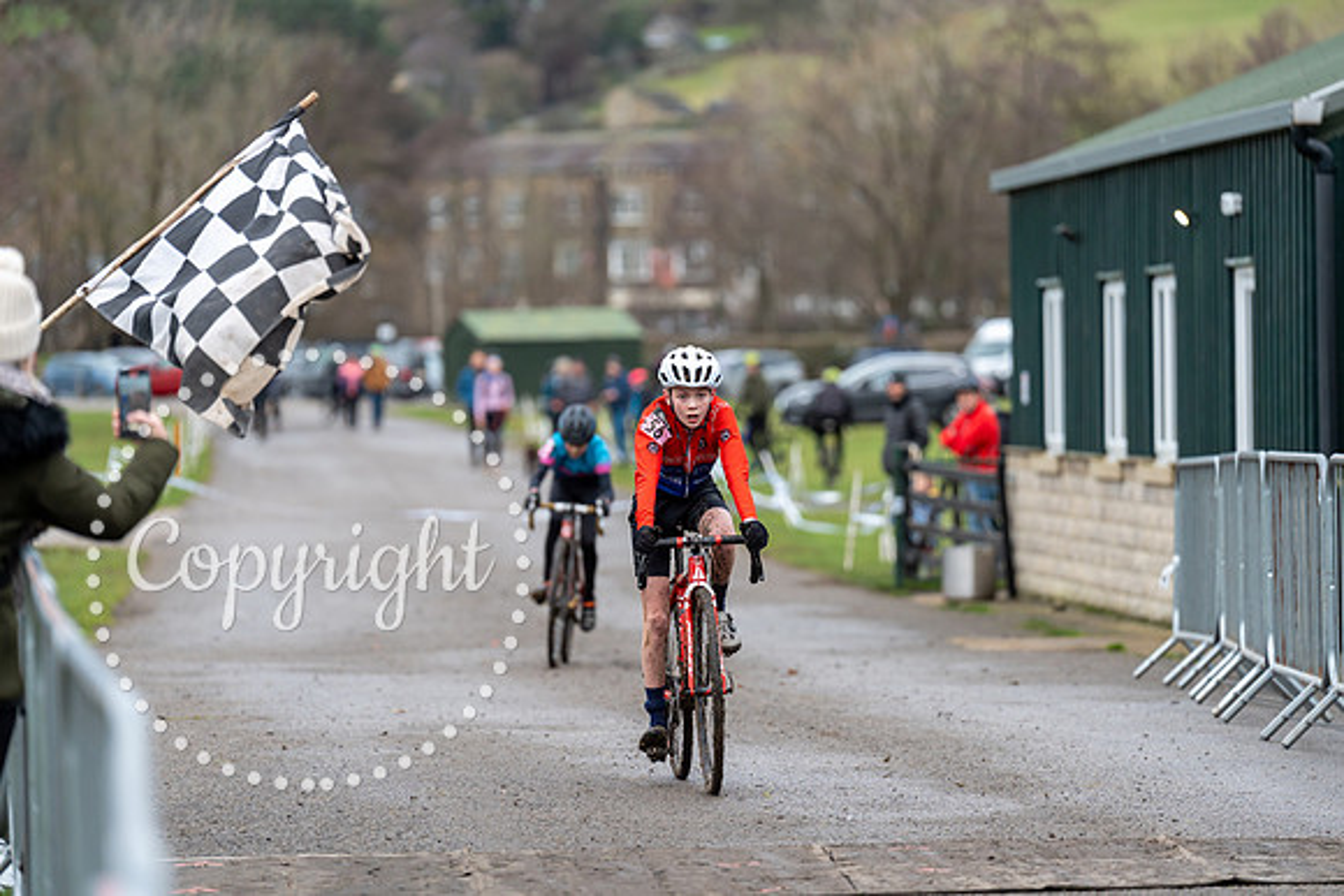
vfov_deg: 7.2
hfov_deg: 10.8
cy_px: 448
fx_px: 7132
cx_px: 672
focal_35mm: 191
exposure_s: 1/1000
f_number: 3.2
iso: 800
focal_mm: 191
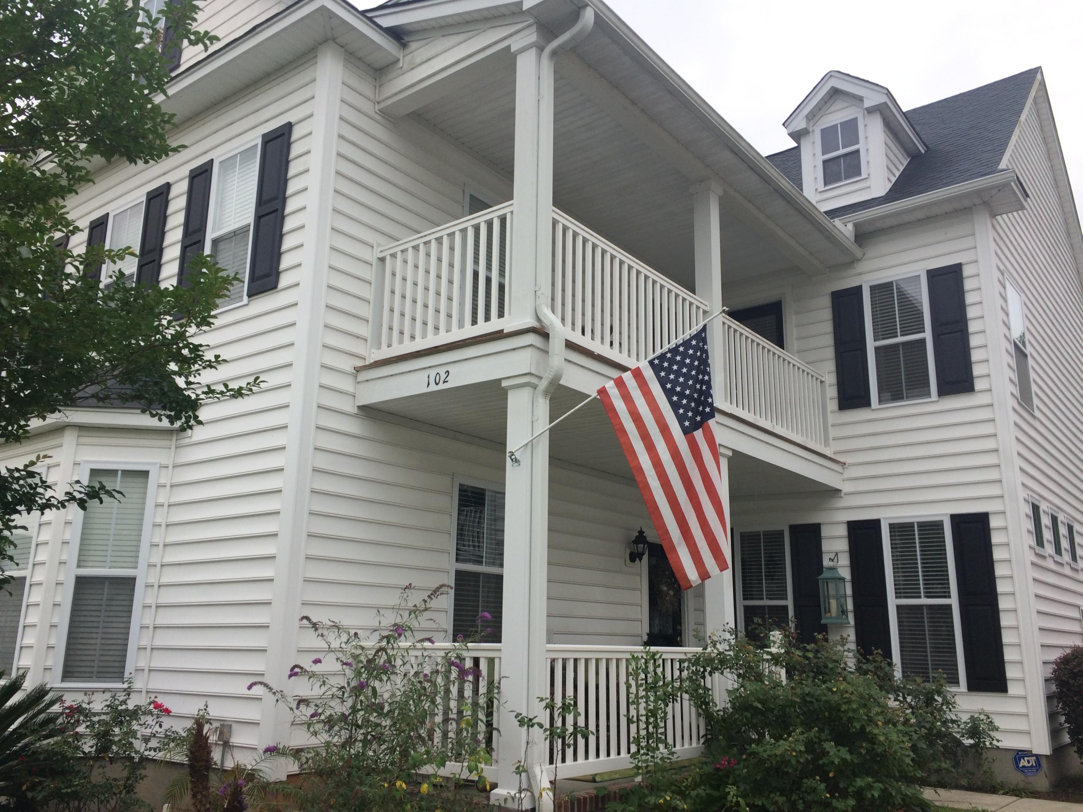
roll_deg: -0.7
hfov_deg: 61.7
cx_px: 542
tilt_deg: +14.6
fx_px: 907
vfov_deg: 48.2
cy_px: 406
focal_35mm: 29
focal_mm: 4.15
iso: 32
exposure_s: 1/1140
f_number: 2.2
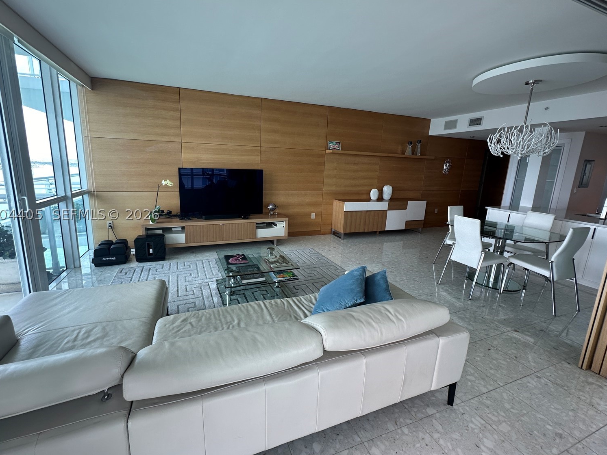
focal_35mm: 15
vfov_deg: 81.7
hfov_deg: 98.0
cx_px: 284
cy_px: 214
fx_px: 263
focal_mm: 2.22
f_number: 2.2
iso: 100
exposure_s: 1/99
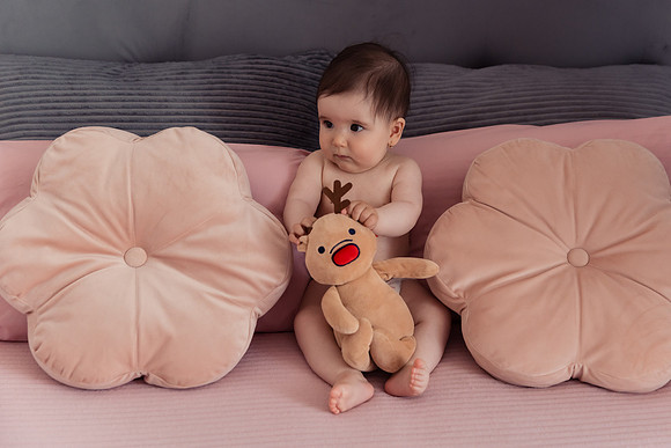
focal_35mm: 55
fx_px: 1020
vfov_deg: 24.8
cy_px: 205
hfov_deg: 36.4
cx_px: 365
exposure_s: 1/250
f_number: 3.2
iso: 800
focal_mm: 50
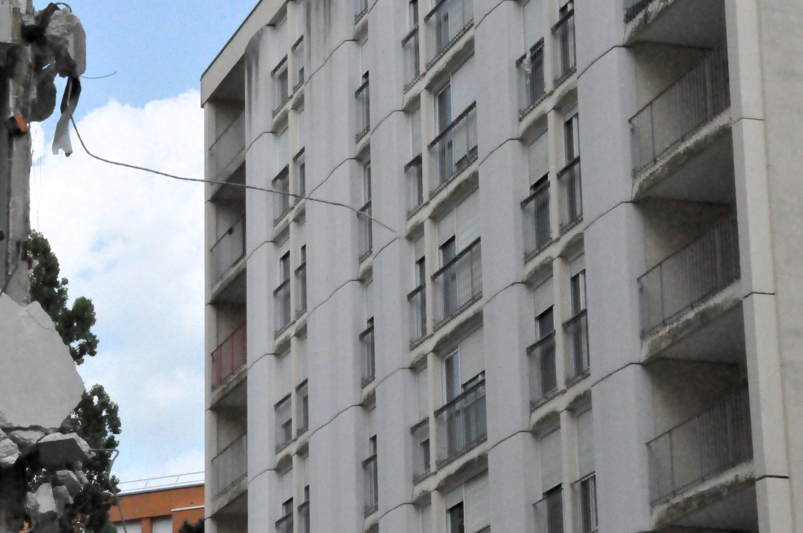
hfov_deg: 17.5
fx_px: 2606
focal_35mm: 117
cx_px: 256
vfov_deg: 11.7
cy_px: 244
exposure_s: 1/1000
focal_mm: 52
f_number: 32
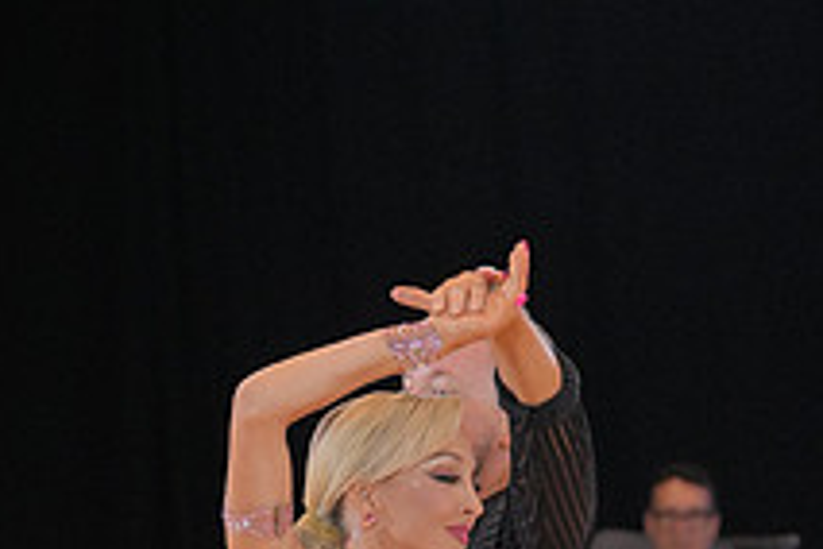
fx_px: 5738
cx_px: 497
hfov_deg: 8.2
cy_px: 1055
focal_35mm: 251
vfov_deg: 5.4
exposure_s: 1/500
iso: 2500
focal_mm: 92
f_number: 3.5
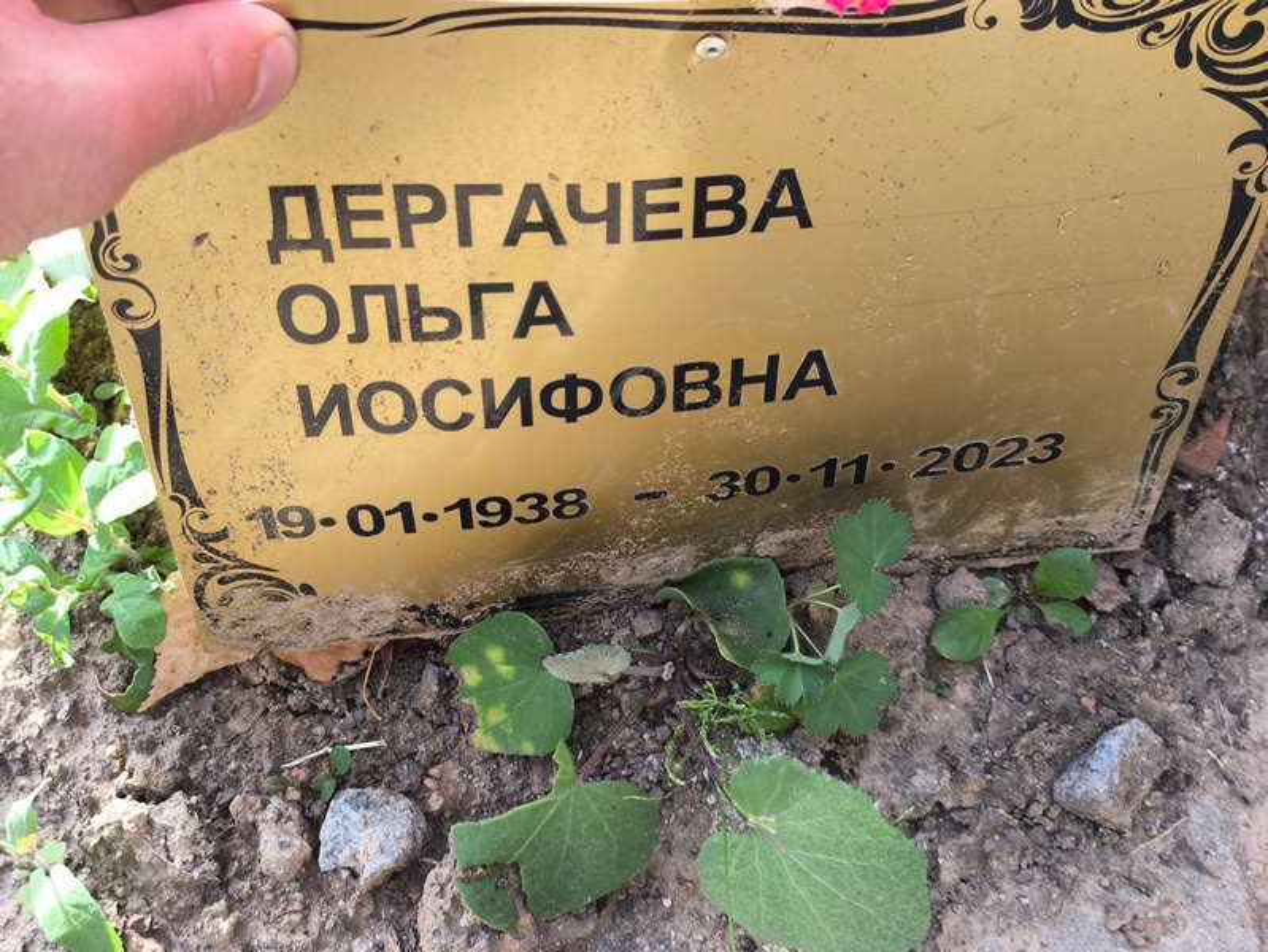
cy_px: 476
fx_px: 1832
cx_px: 634
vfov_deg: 29.1
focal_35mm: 50
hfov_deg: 38.2
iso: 64
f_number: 1.7
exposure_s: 1/100
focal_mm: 4.71
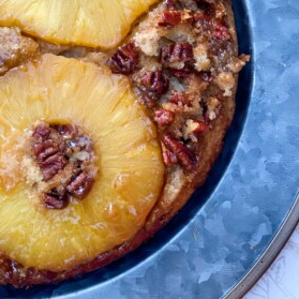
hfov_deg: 21.9
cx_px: 122
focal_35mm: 79
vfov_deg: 21.6
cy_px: 60
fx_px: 772
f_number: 2
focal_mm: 6
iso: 100
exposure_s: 1/120
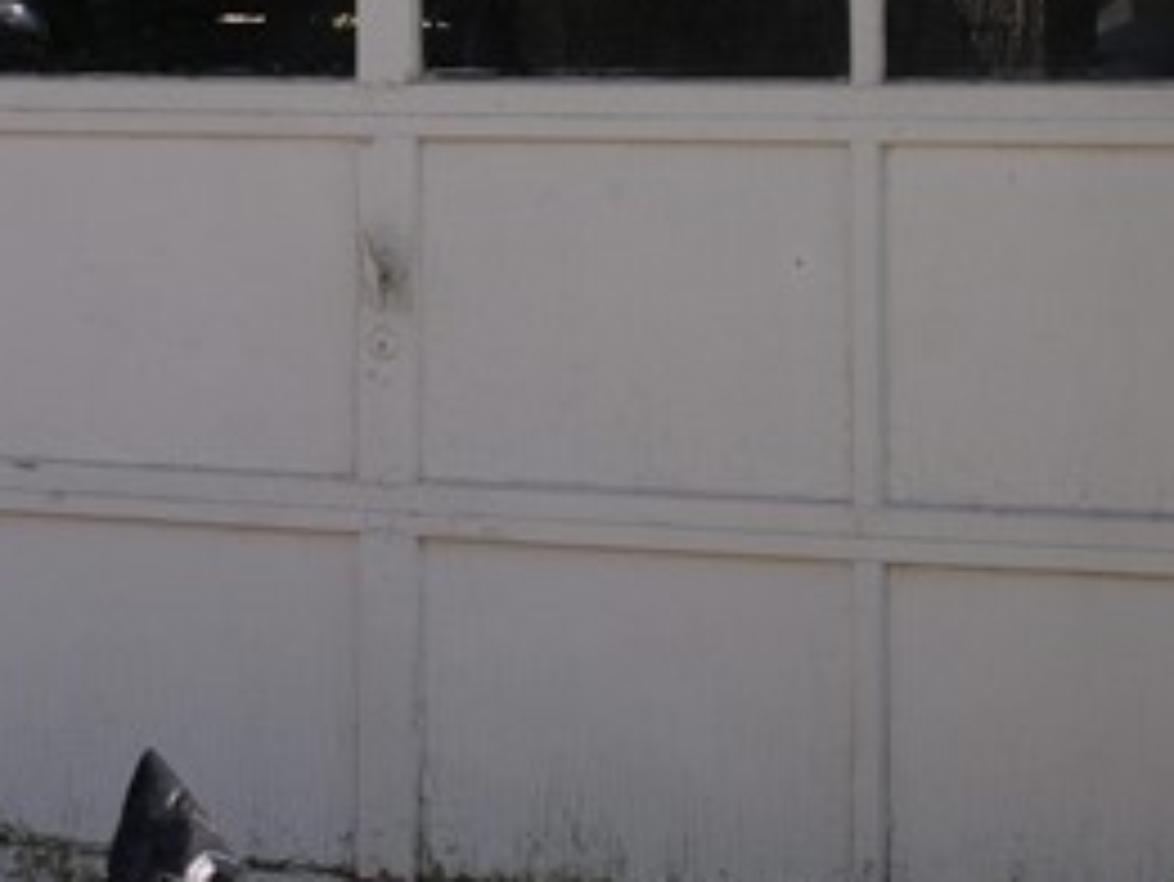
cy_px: -310
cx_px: 18
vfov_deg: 10.3
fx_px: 4750
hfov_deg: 13.9
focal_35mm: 140
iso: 400
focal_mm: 23
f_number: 9
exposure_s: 1/480
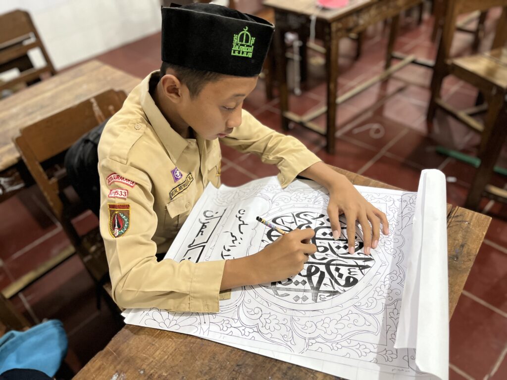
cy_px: 190
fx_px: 381
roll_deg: +6.5
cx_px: 254
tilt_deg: -41.2
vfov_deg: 53.1
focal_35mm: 26
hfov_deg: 67.3
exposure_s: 1/50
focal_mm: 5.1
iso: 320
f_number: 1.6
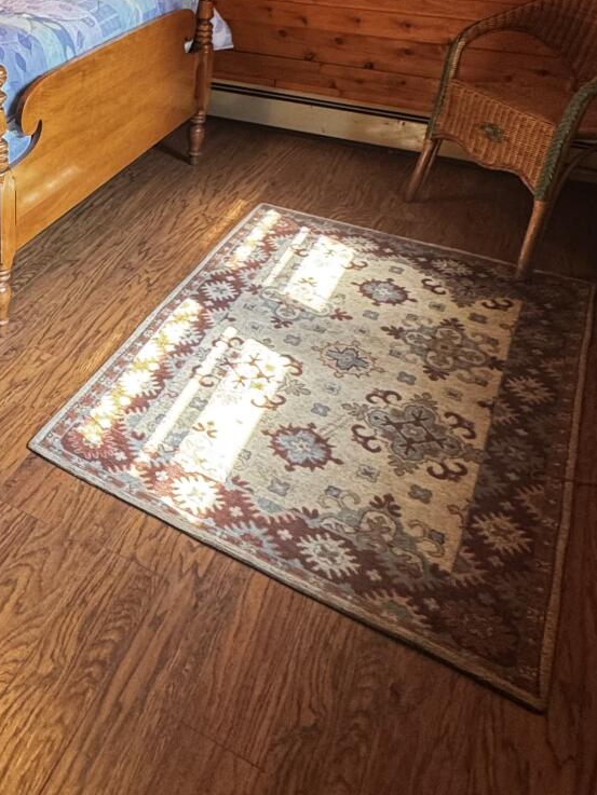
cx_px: -45
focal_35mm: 38
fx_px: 874
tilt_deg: -21.8
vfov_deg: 46.0
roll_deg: +2.3
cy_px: 139
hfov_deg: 33.4
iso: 200
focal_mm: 2.22
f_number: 2.2
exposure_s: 1/60
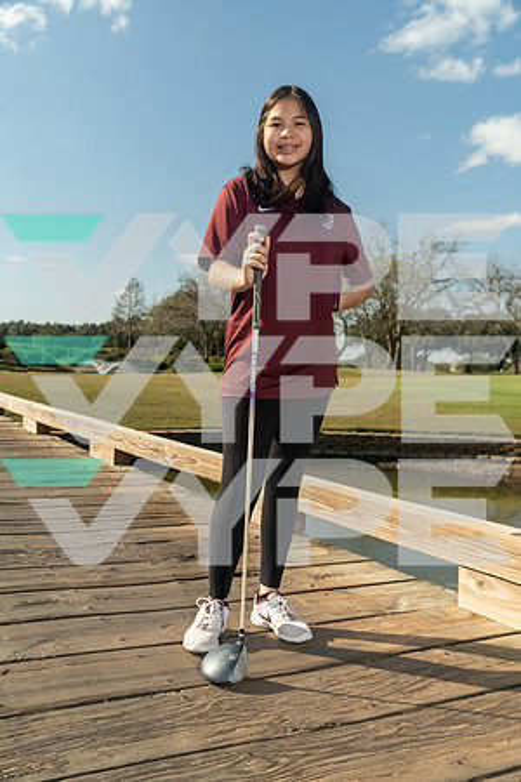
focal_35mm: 35
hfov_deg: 37.9
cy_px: 391
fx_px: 760
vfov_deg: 54.4
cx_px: 260
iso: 500
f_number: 5.6
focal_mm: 35
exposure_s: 1/200
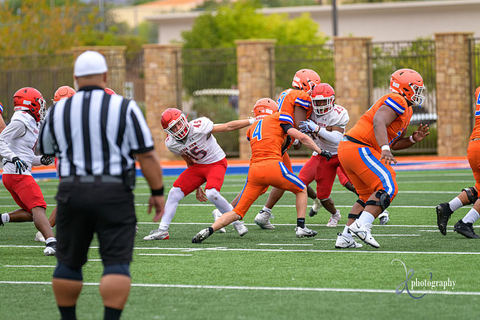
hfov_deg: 8.6
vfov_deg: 5.7
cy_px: 160
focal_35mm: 240
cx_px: 240
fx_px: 3201
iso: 560
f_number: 3.5
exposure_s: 1/1000
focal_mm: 240
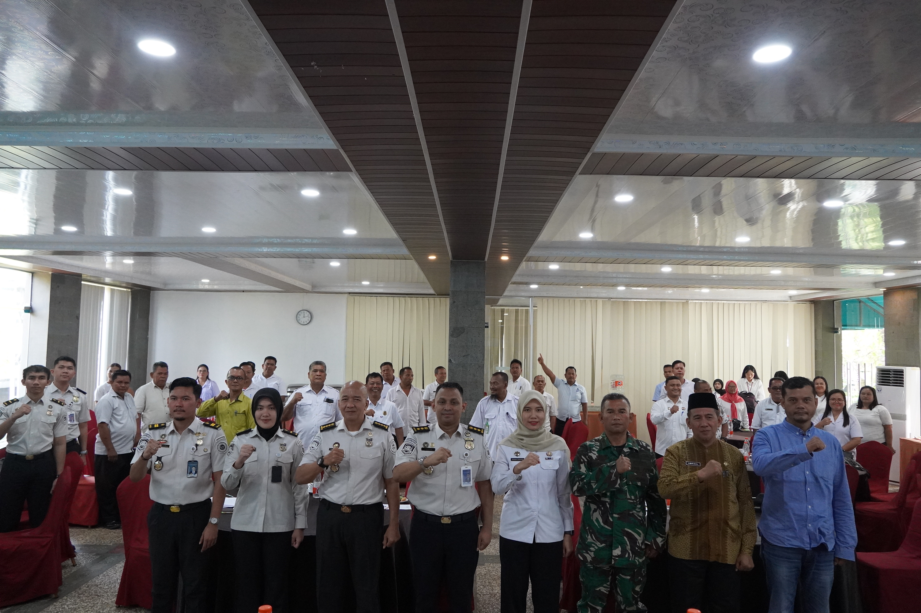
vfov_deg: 47.8
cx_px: 460
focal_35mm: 27
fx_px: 690
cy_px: 306
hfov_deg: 67.4
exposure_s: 1/160
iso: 3200
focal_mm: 18
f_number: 4
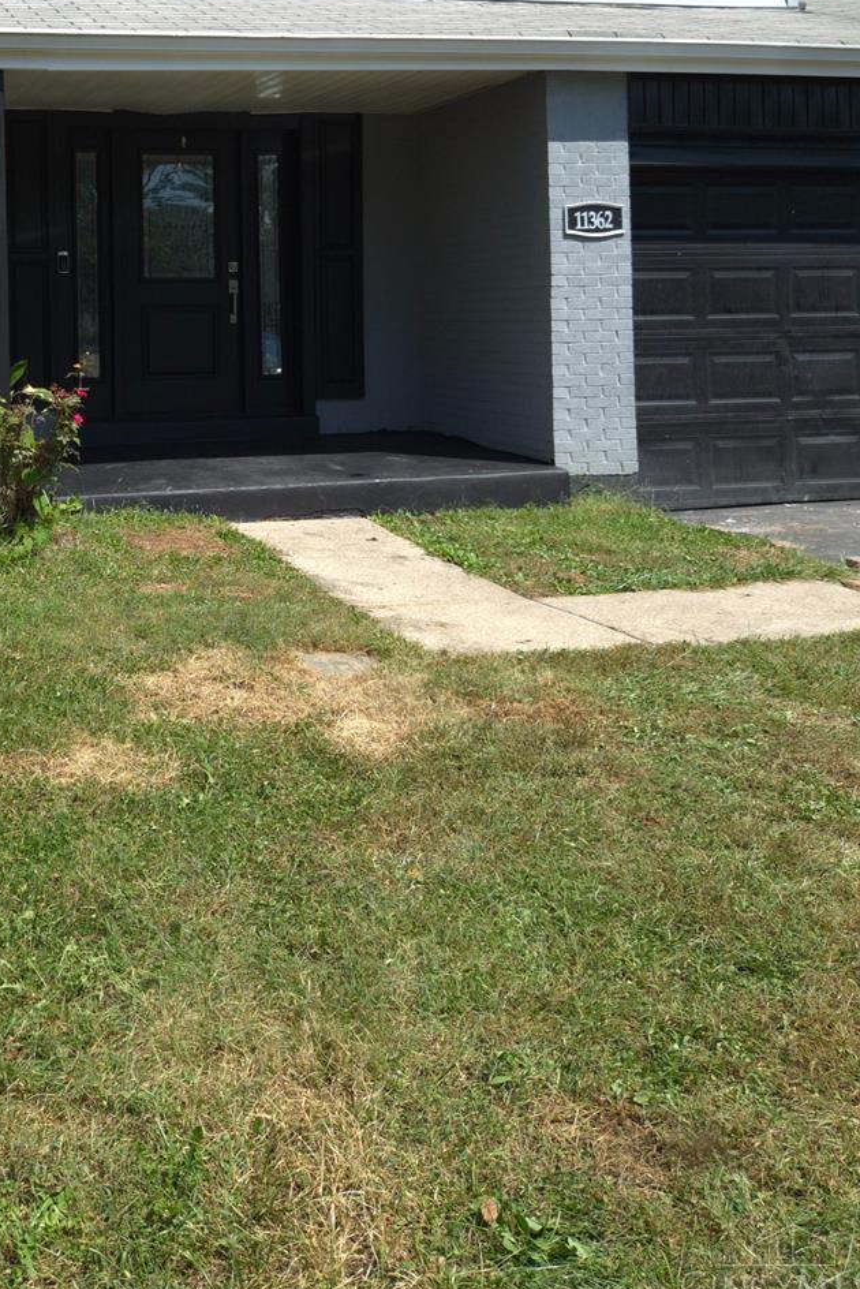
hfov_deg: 33.6
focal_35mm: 38
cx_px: 122
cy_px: 309
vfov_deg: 48.5
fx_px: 1361
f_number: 1.8
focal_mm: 5.4
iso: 50
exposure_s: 1/1612
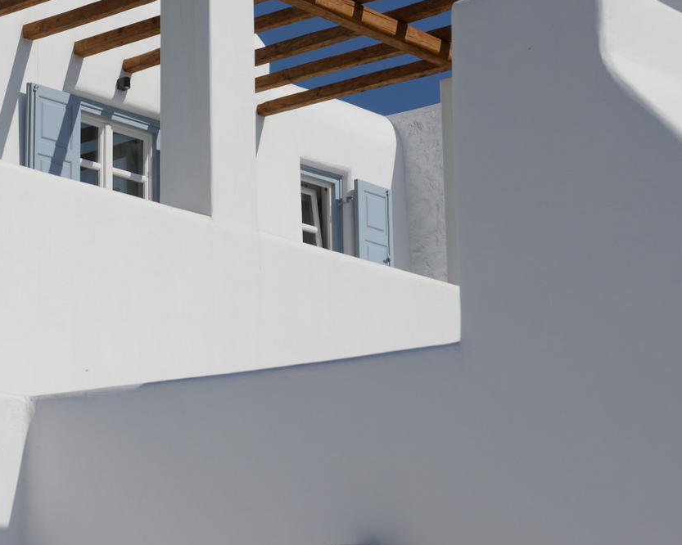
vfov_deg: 15.2
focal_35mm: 101
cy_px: 200
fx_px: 2038
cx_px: 187
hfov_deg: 18.9
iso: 100
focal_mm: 56
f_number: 10
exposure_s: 1/400
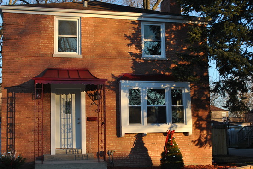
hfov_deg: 40.3
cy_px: 94
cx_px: 128
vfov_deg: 27.6
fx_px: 345
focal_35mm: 49
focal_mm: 28
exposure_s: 1/125
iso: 100
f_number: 5.6
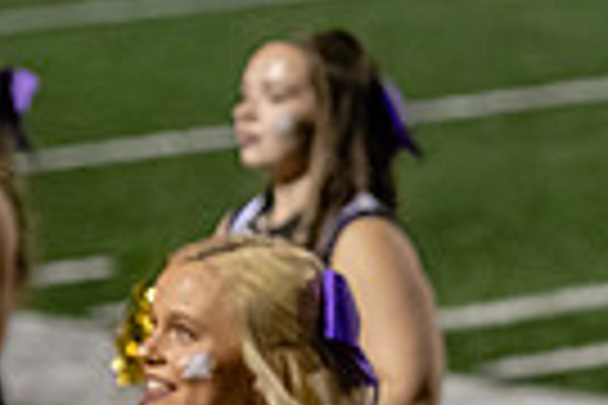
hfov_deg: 4.8
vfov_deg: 3.2
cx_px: 887
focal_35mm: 429
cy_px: 596
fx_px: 7245
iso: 4000
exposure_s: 1/500
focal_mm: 100
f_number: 3.2
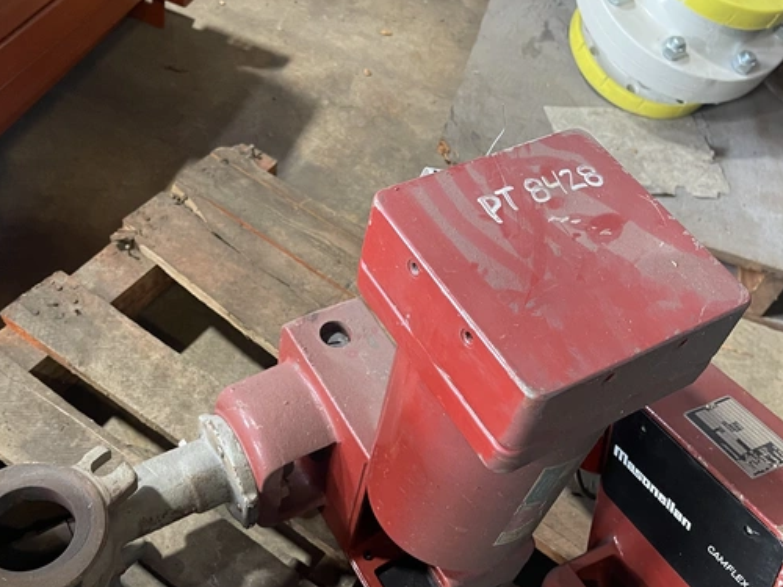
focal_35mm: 39
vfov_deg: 36.7
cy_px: 350
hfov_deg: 47.8
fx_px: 882
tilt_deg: -53.3
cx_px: 357
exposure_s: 1/55
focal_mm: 5.1
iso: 500
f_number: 1.6
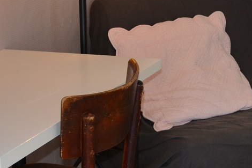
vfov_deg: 11.8
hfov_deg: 17.4
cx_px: 247
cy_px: -10
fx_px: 805
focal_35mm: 115
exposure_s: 1/60
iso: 800
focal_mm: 24
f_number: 4
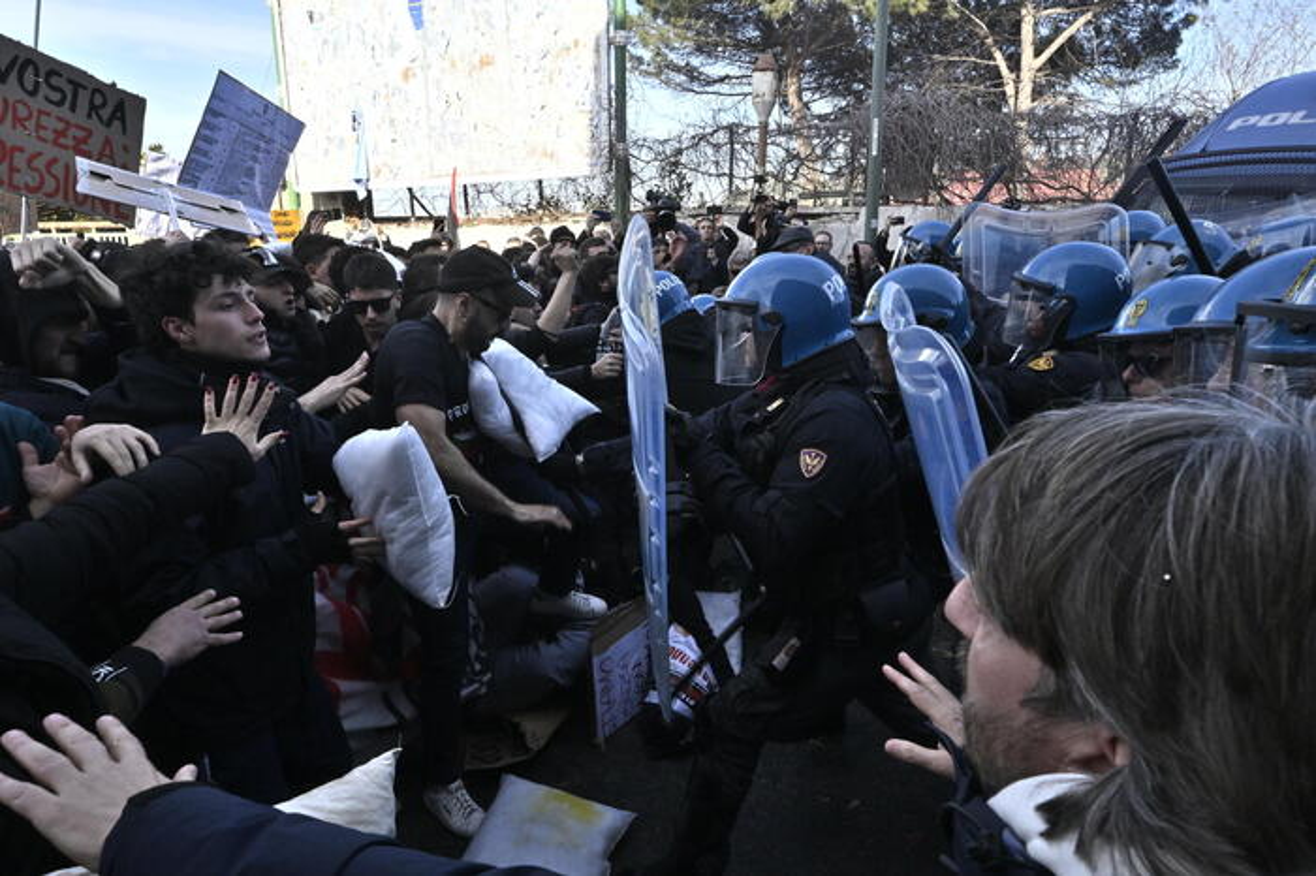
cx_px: 658
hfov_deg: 81.2
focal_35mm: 21
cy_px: 438
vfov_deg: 59.4
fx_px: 767
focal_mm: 14
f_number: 13
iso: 1250
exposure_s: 1/640
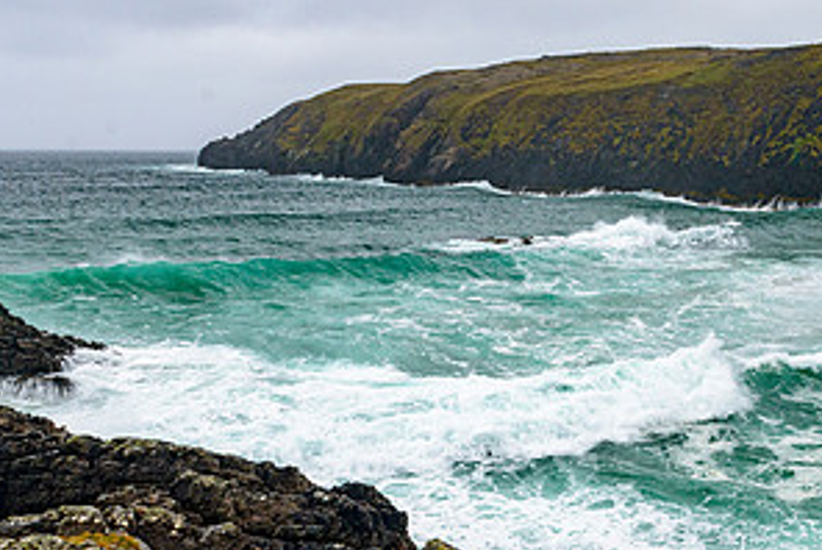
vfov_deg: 28.4
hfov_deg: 40.9
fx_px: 1074
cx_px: 600
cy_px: 396
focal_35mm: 47
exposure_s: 1/125
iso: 400
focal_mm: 24
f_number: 8
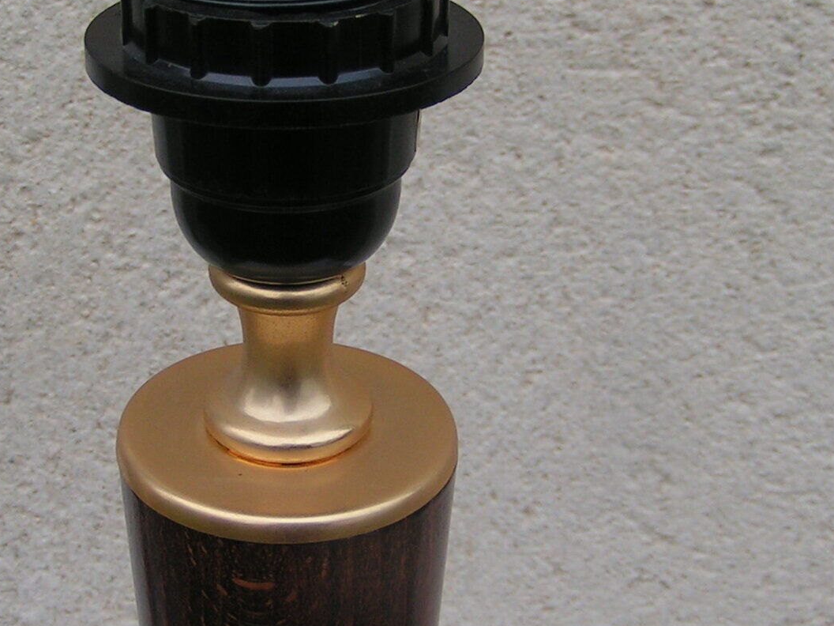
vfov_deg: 20.4
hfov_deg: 26.9
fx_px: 1735
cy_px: 315
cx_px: 274
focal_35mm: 72
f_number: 3.5
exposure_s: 1/50
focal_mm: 5.8
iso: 50
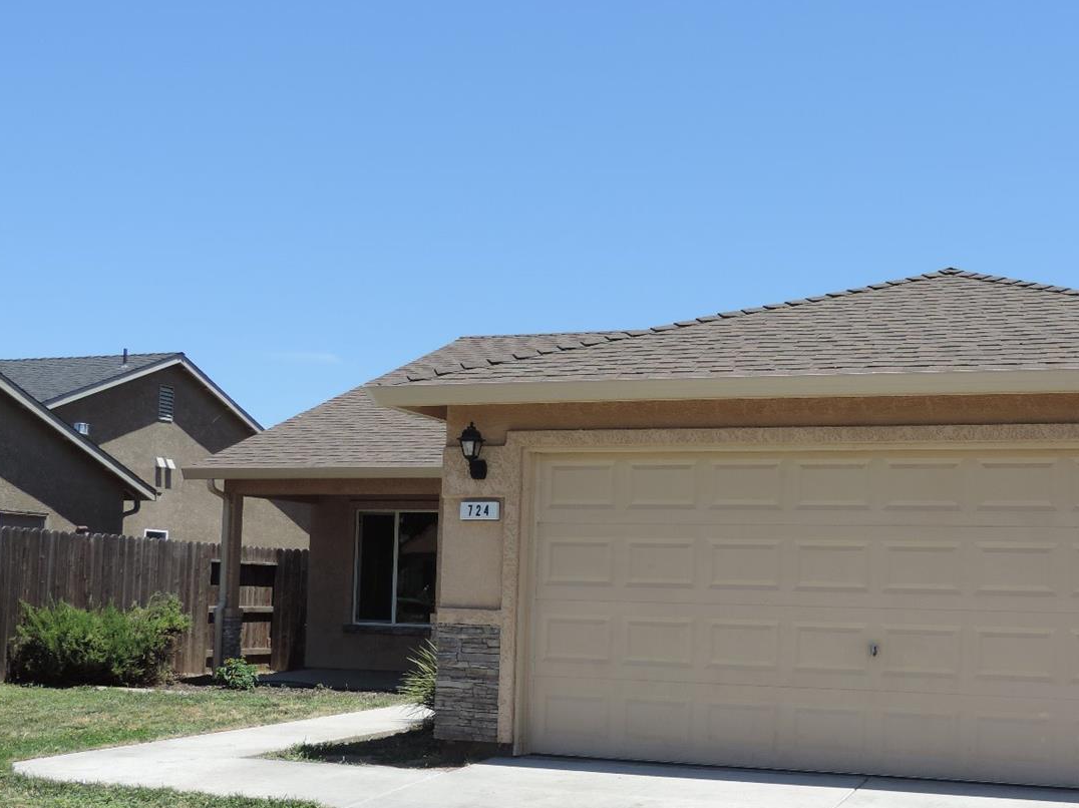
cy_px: 528
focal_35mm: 46
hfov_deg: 40.8
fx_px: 1433
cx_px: 710
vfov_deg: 31.3
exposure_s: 1/800
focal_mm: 5.8
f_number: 3.2
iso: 80
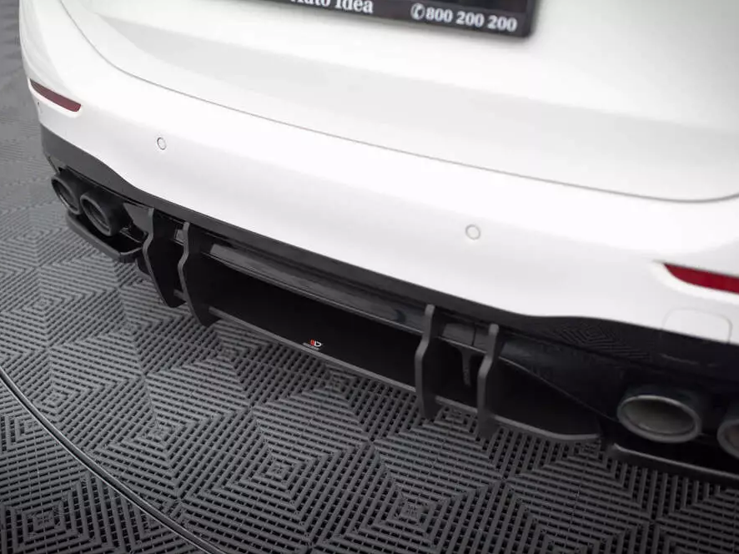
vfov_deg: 37.7
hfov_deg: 49.0
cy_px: 277
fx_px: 811
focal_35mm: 38
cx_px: 358
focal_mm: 35
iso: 500
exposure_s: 1/160
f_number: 2.5
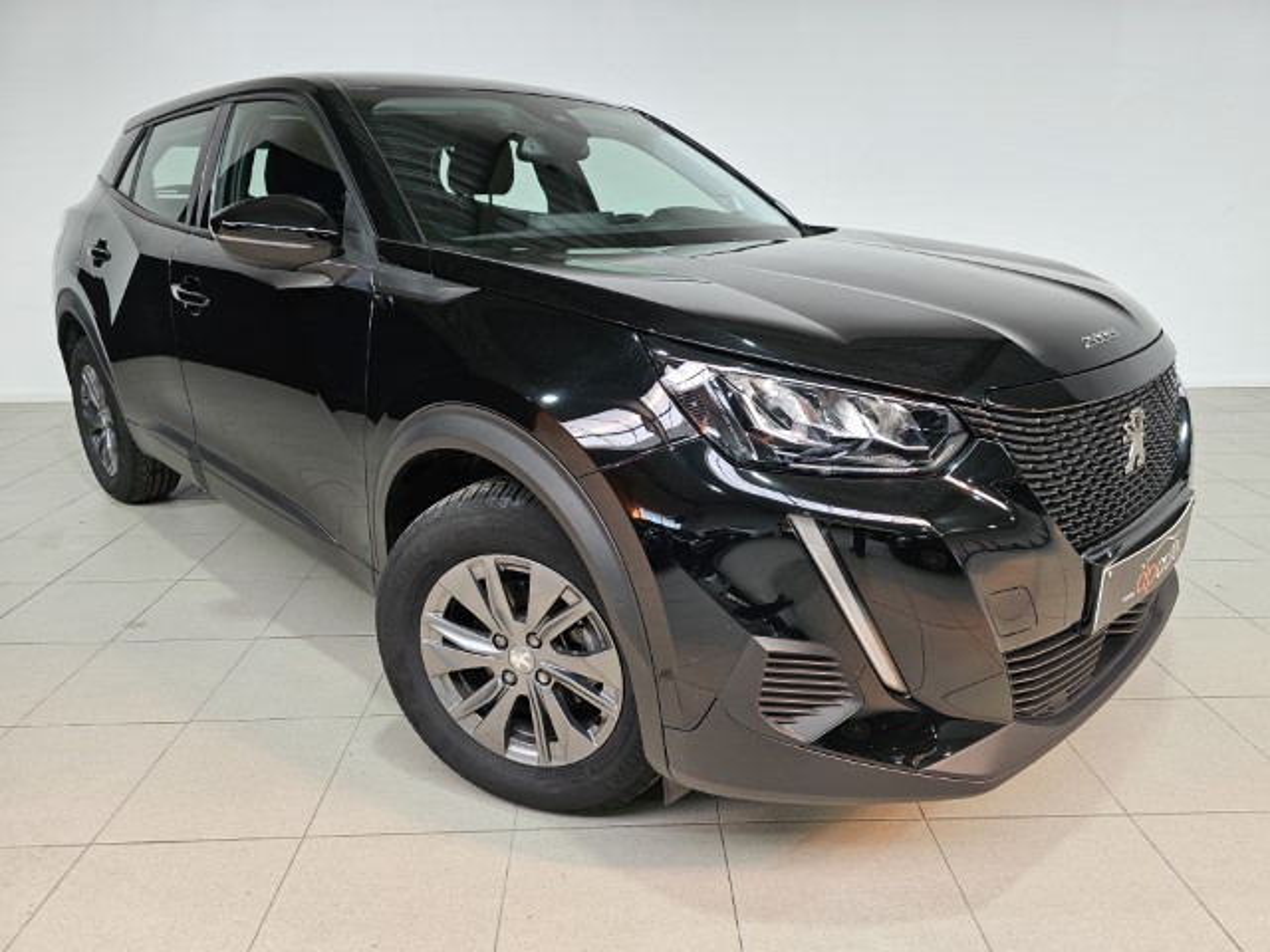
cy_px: 476
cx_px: 635
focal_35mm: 23
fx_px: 844
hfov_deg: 73.9
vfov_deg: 58.9
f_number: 1.7
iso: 50
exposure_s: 1/100
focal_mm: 6.3
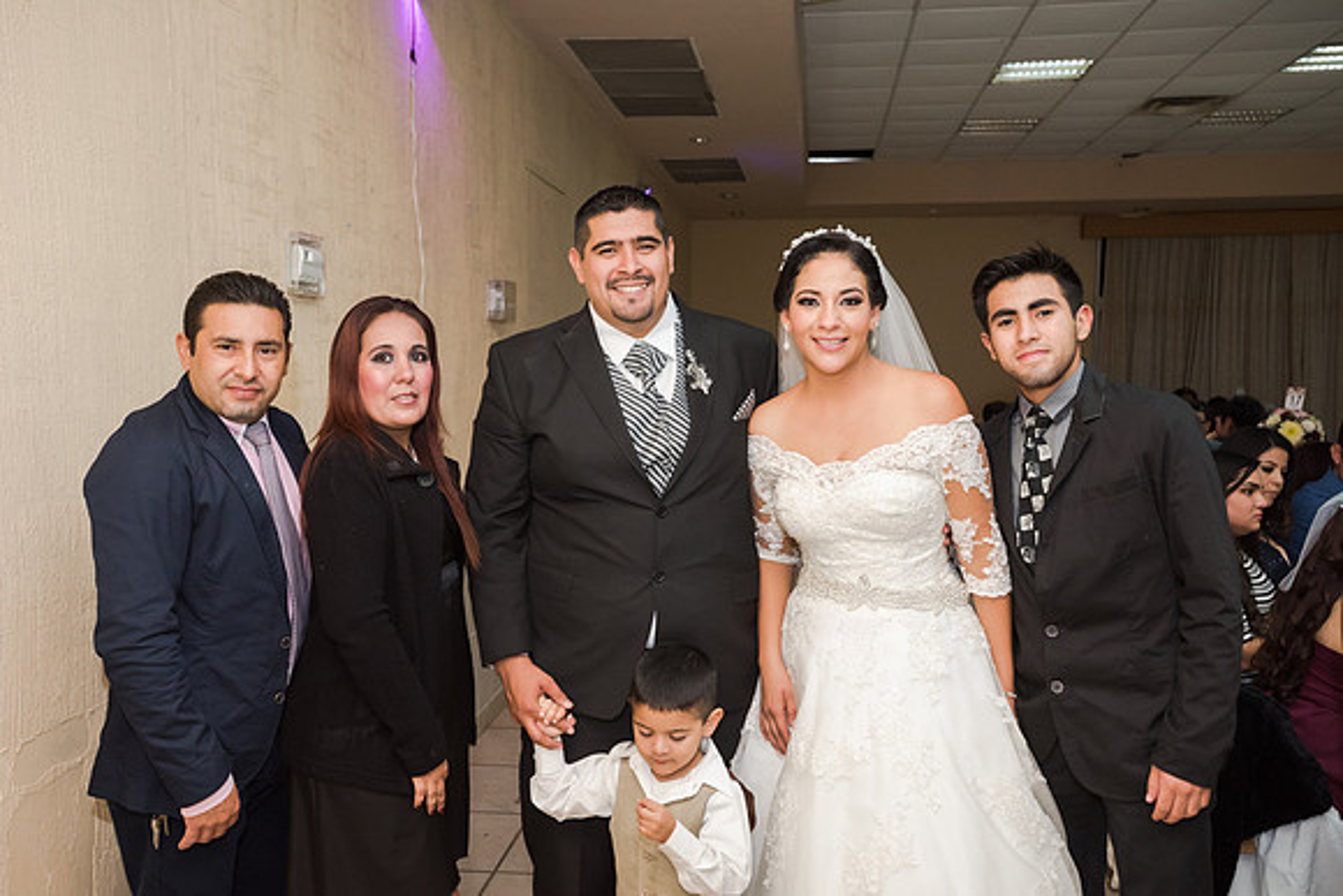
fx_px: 1194
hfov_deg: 58.7
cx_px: 672
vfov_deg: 41.1
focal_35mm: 32
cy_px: 448
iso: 1600
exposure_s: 1/100
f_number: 4
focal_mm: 32
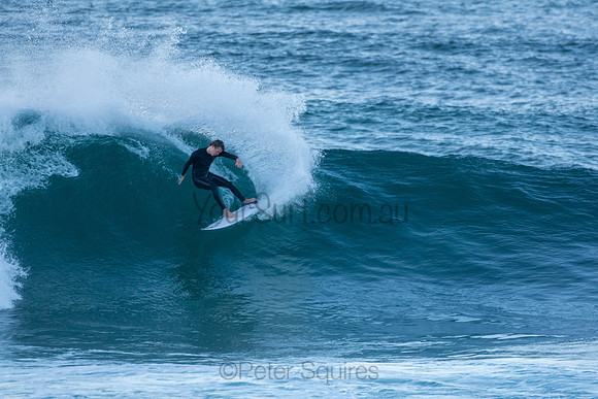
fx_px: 12461
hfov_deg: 2.7
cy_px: 200
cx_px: 299
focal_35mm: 750
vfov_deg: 1.8
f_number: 5.6
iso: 1800
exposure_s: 1/1600
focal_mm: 500
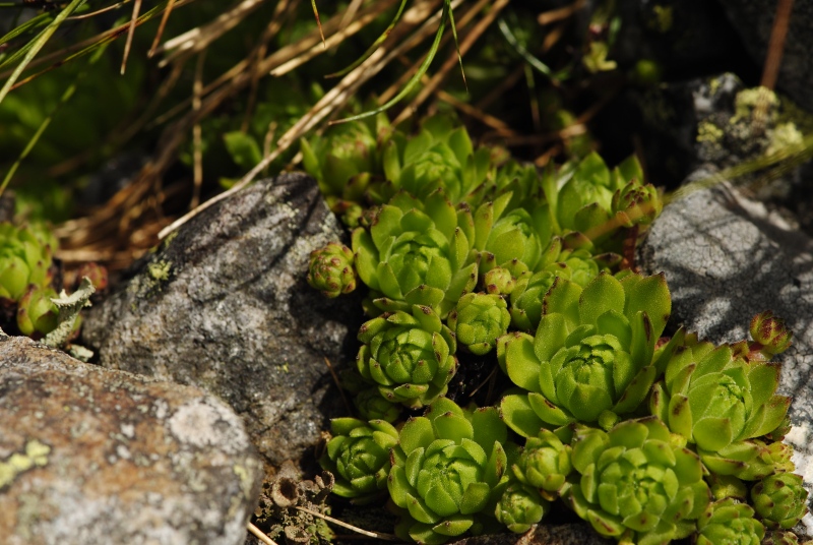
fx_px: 2884
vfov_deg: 10.8
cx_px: 406
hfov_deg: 16.0
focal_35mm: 128
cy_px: 272
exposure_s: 1/250
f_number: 9
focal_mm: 85
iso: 100
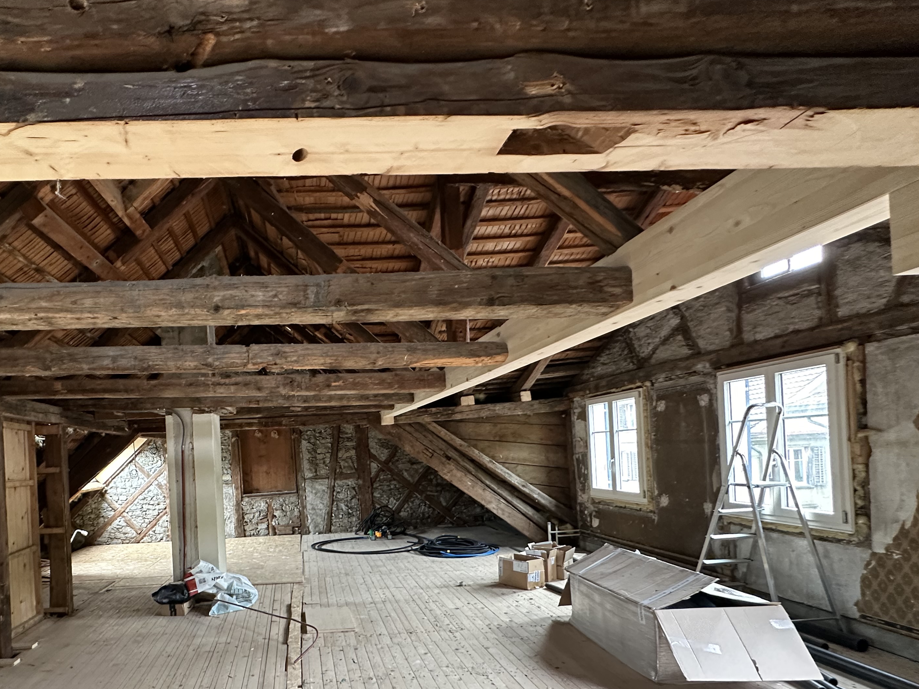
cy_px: 451
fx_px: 531
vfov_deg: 64.5
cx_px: 319
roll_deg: +2.7
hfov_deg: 79.5
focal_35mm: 20
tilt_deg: +0.5
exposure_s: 1/60
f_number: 2.2
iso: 400
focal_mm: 2.22
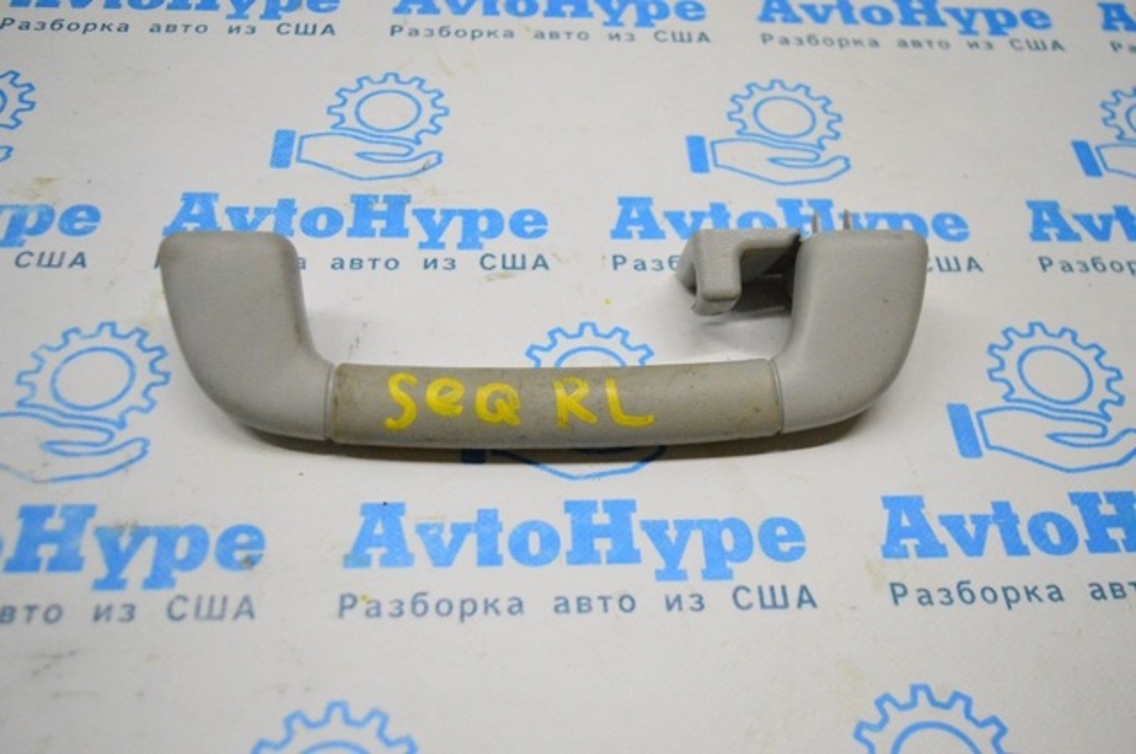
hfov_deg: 53.2
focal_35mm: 36
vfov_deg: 36.8
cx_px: 568
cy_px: 377
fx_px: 1135
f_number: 4
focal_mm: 24
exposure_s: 1/1250
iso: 6400
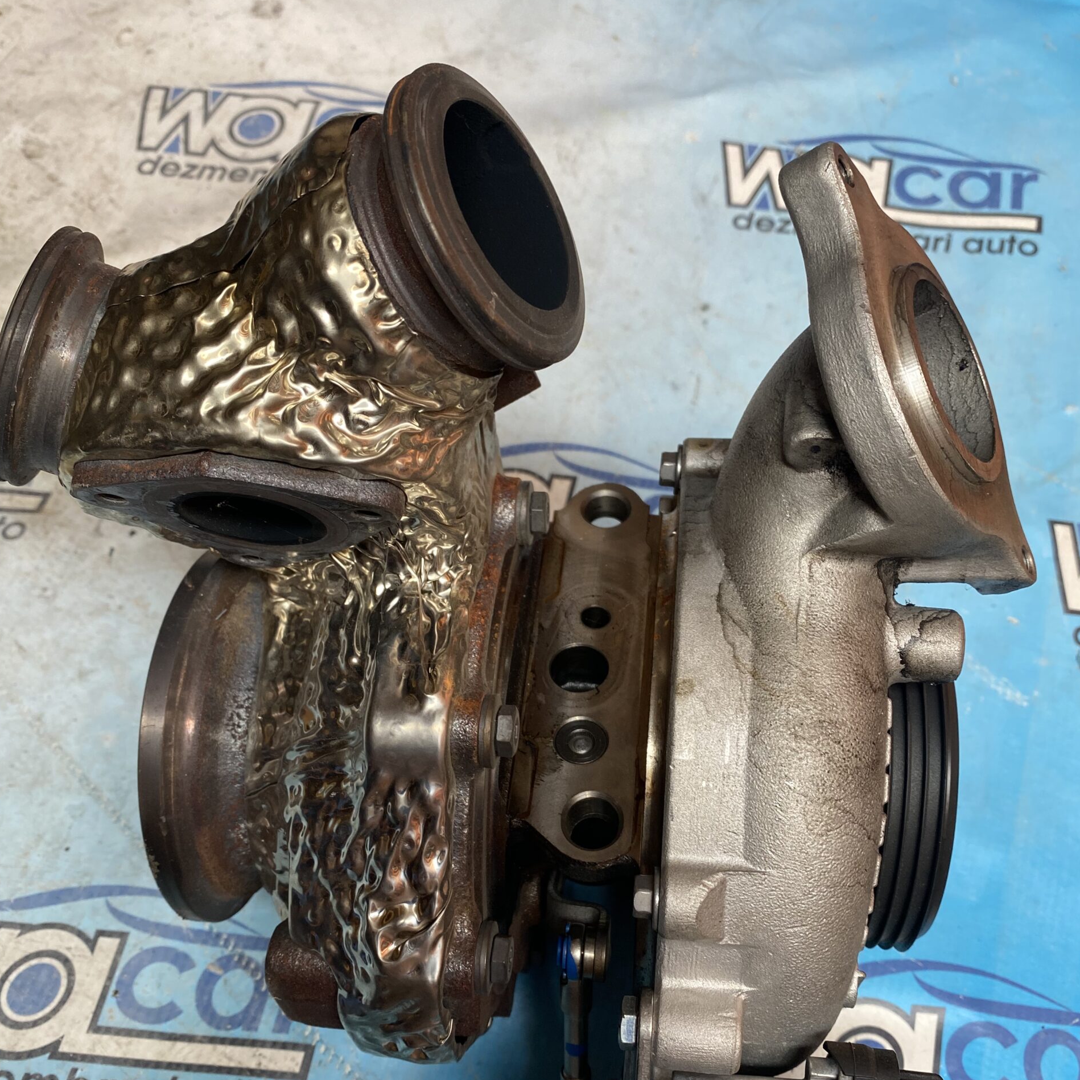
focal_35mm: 31
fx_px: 1094
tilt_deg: -68.0
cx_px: 538
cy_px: 632
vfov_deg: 52.3
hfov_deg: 52.5
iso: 64
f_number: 1.8
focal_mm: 4.25
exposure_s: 1/50
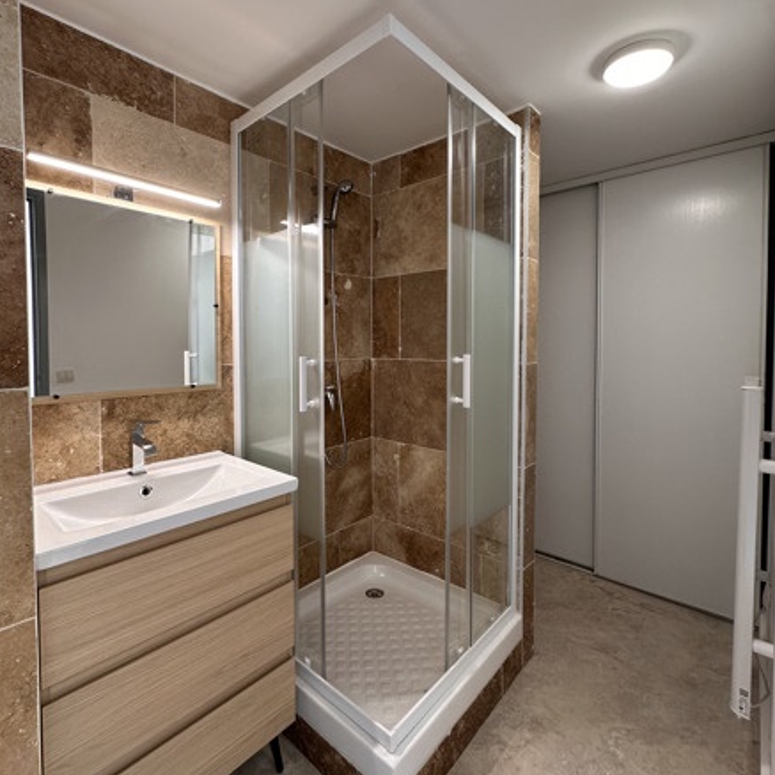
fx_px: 431
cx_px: 378
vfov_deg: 83.8
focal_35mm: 17
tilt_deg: -1.4
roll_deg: +0.1
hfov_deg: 84.0
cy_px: 356
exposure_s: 1/100
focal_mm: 2.22
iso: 160
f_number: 2.2
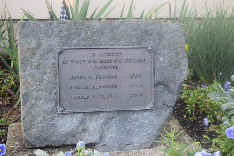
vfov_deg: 23.8
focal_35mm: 57
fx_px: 370
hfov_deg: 35.1
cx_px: 117
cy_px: 78
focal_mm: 38
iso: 400
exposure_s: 1/100
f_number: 5
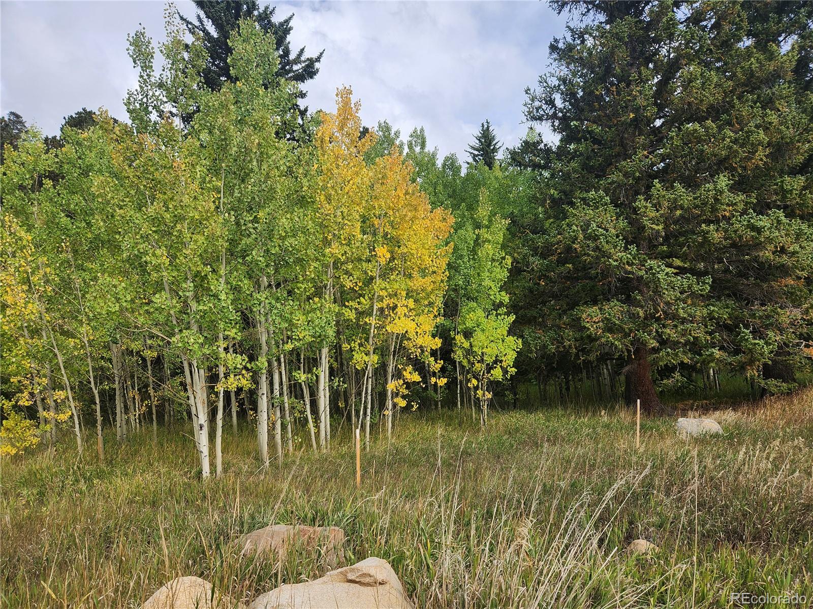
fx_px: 540
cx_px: 406
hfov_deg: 73.9
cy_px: 304
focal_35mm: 23
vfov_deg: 58.9
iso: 20
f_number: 1.8
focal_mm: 5.4
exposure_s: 1/1339
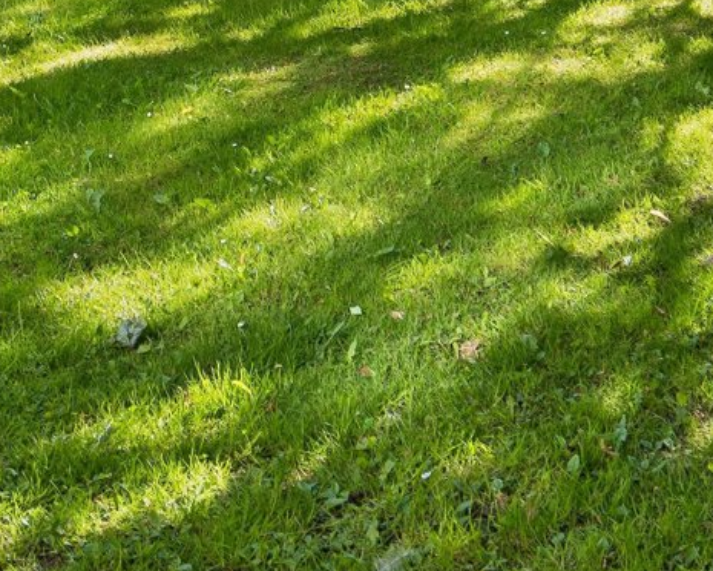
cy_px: -432
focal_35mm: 109
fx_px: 2300
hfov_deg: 17.6
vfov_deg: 12.9
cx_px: 393
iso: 100
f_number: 4
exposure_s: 1/160
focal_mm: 27
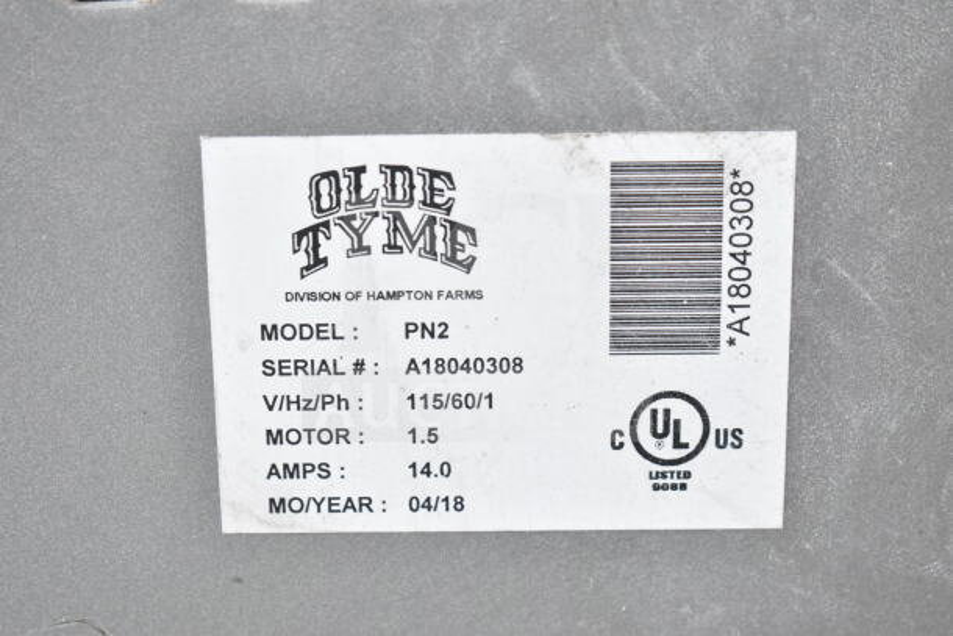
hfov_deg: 24.6
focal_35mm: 82
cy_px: 318
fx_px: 2184
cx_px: 476
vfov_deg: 16.6
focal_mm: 55
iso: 2800
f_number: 5.6
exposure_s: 1/100
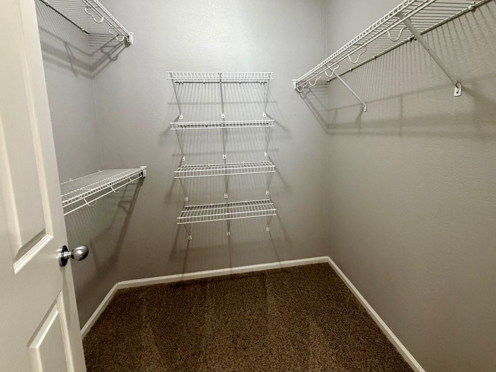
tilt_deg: -6.0
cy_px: 161
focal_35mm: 17
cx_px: 269
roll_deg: +2.4
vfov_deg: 74.3
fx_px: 244
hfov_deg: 90.8
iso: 500
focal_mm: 2.22
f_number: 2.2
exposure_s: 1/60
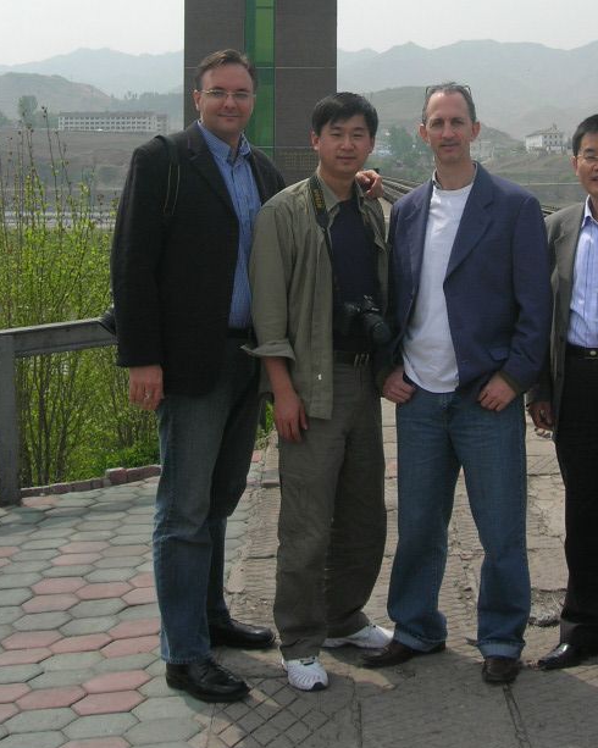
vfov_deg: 29.8
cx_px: 403
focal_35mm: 62
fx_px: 1372
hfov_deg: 24.5
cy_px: 156
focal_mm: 7.8
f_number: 4.8
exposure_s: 1/663
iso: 64
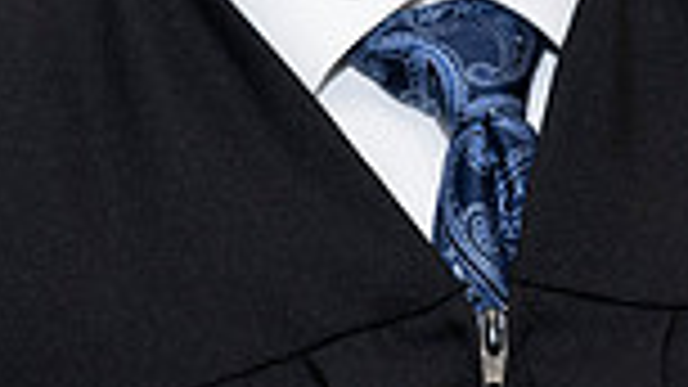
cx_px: 405
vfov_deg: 7.8
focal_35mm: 147
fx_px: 2681
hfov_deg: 14.6
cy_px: -439
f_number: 5.6
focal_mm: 37
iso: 800
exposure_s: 1/80
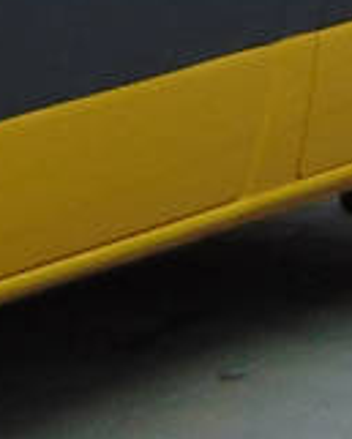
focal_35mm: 484
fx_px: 6297
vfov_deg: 4.0
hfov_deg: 3.1
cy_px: -409
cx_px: -1023
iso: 80
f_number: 3.5
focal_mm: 9
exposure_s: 1/320
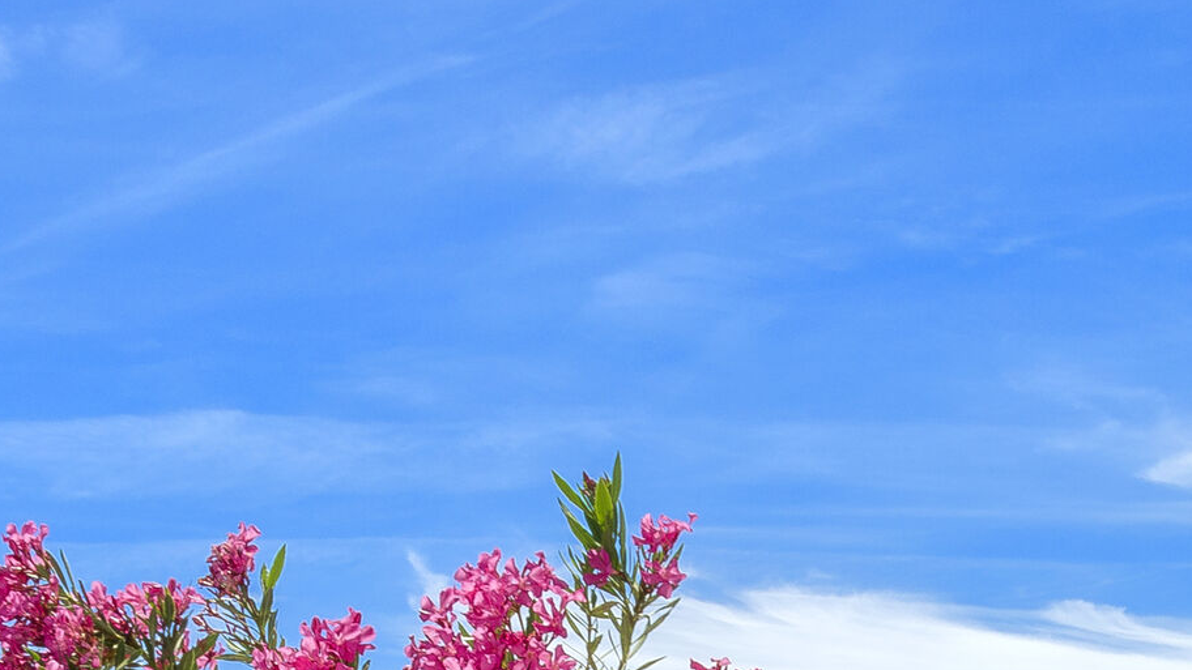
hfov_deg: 33.3
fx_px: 1979
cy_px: 1166
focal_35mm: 63
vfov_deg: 16.4
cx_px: 423
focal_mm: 13
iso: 100
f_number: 13
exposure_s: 1/200
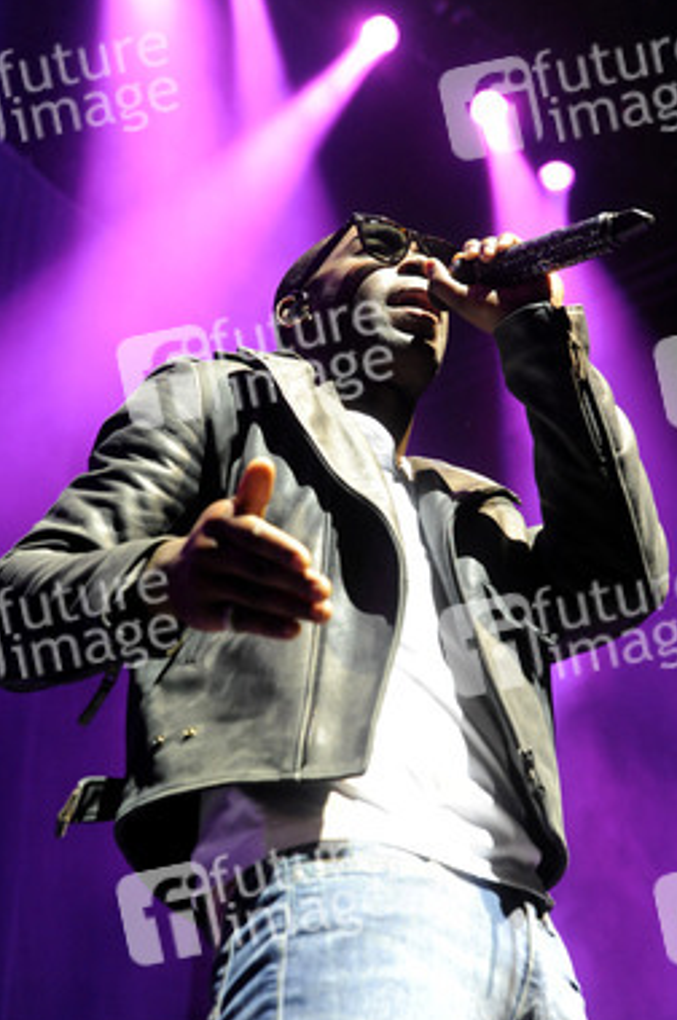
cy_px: 499
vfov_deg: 34.0
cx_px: 333
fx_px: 1670
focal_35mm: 59
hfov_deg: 22.9
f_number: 5.6
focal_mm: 56
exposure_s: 1/200
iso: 4000
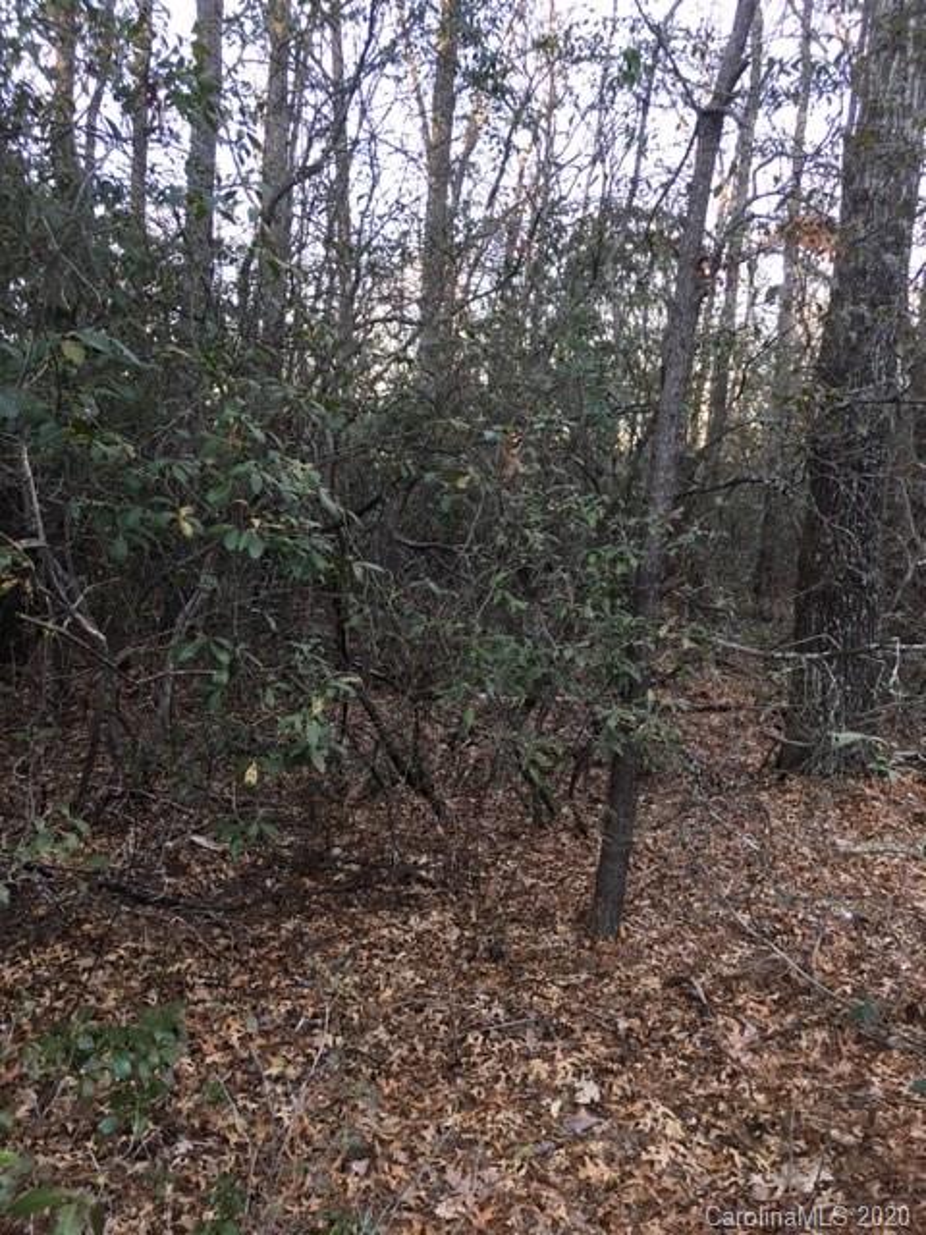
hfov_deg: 48.2
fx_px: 1034
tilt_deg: -5.5
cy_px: 618
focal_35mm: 29
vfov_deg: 61.7
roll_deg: -3.9
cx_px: 463
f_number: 2.2
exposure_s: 1/30
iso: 32
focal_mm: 4.15
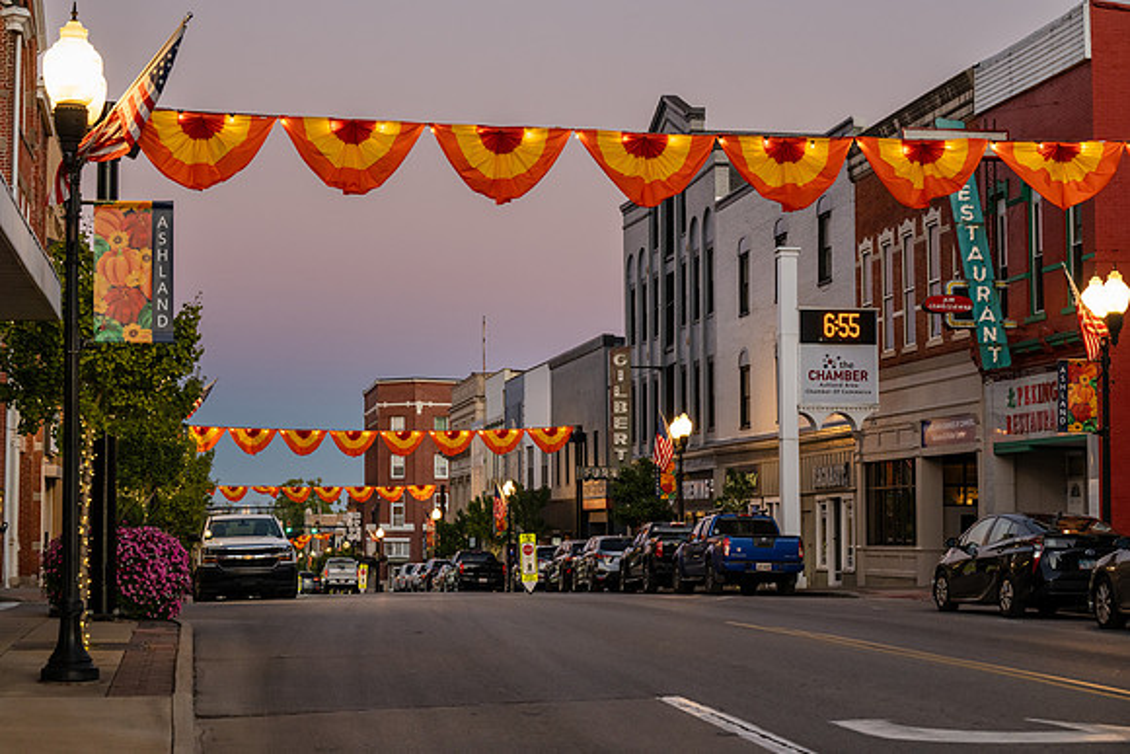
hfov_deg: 28.8
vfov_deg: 19.5
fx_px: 2198
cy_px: 377
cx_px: 565
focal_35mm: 70
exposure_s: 1/200
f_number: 5
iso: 1600
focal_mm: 70
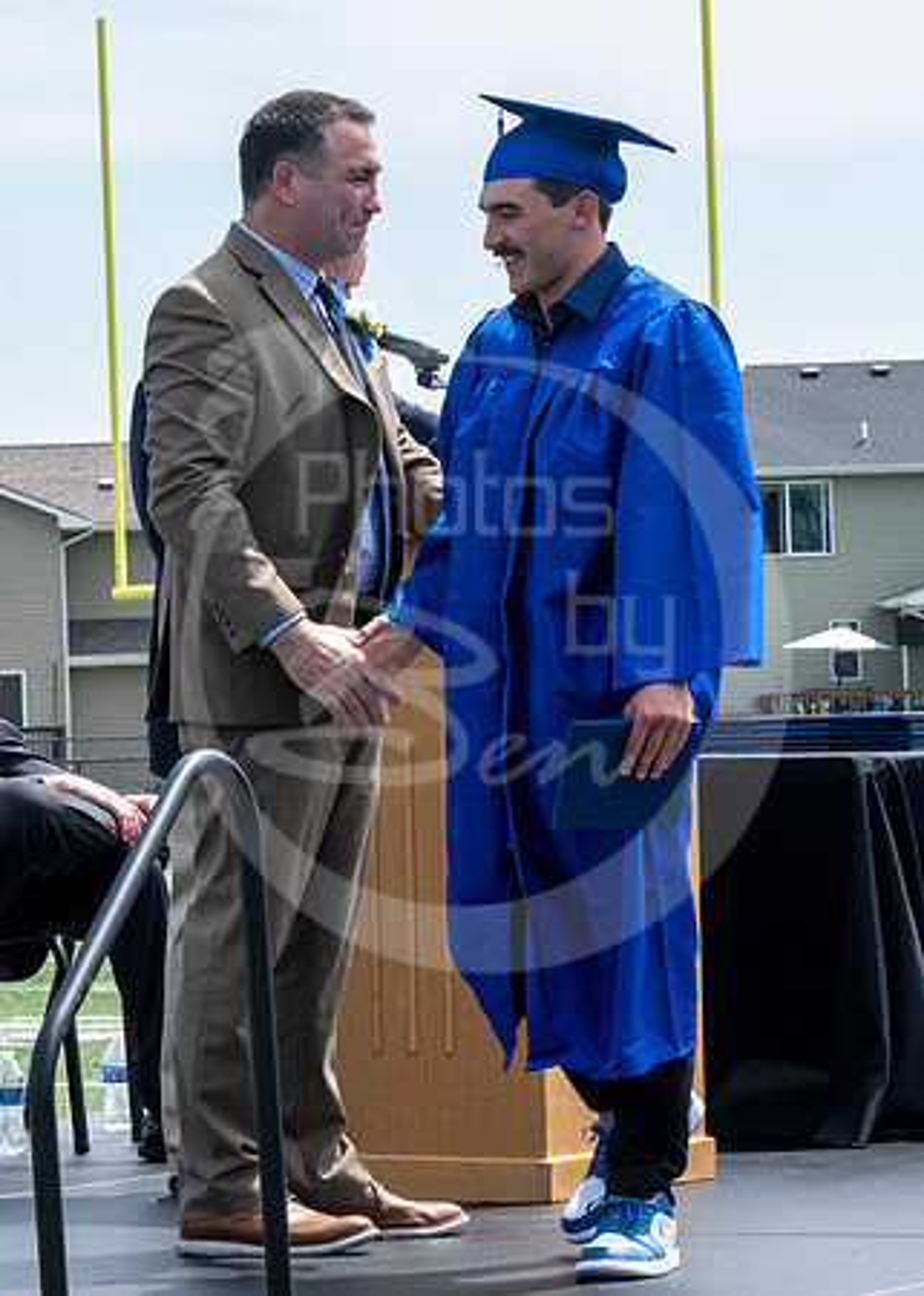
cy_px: 399
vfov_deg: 10.7
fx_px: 6911
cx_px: 40
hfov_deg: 7.6
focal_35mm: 188
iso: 200
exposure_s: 1/250
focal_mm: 70
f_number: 13
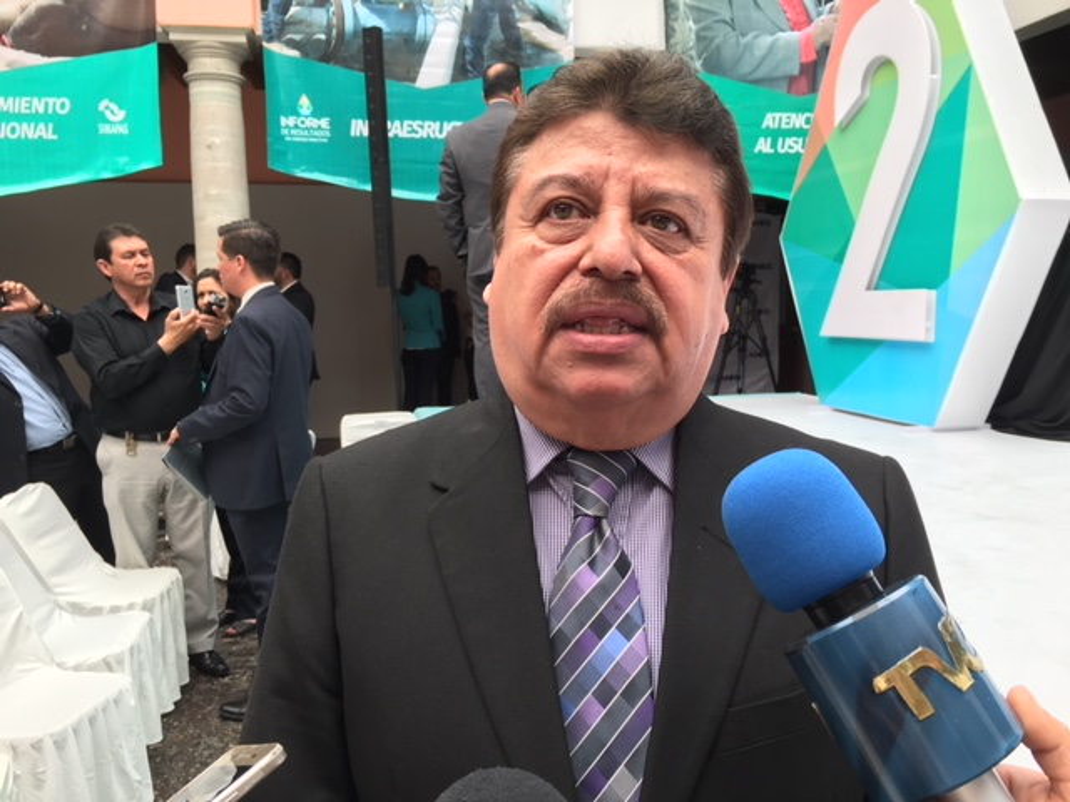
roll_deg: -0.4
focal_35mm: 29
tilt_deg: -5.9
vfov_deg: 48.2
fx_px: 896
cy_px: 401
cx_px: 535
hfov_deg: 61.7
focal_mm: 4.15
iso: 32
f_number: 2.2
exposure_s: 1/120
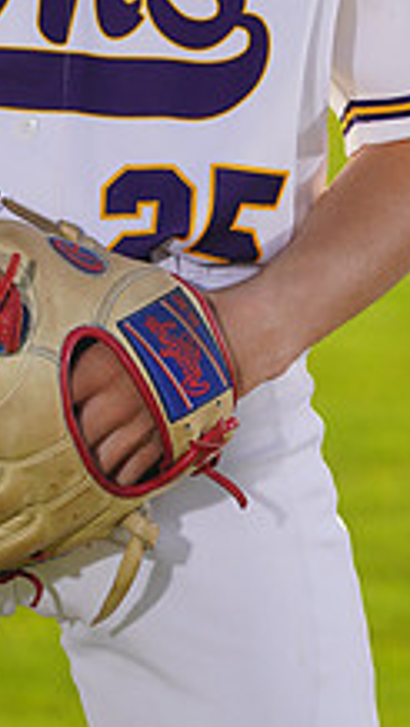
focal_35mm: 625
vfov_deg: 3.4
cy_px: -180
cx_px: 5
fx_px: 12052
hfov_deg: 1.9
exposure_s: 1/250
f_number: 9
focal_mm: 224
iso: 100
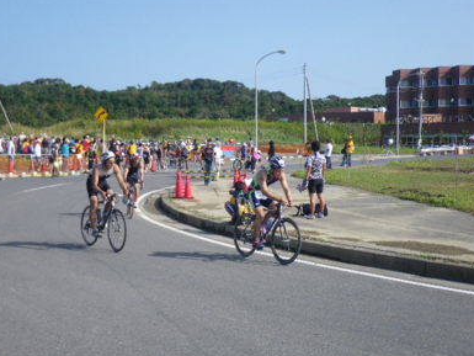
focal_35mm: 53
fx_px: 726
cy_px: 179
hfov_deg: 36.2
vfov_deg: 27.5
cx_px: 234
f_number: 4.4
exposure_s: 1/400
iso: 64
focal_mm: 9.1
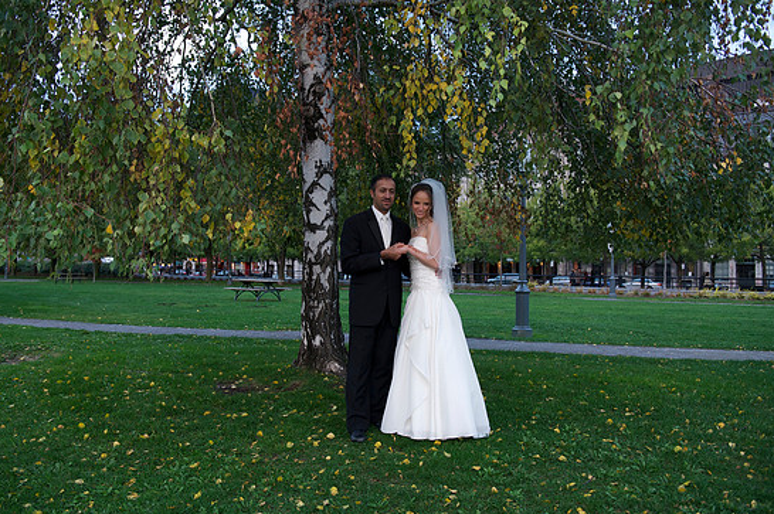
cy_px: 251
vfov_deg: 38.8
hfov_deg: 55.8
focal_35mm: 34
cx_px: 370
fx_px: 730
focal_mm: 32
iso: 320
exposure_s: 1/50
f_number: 3.5
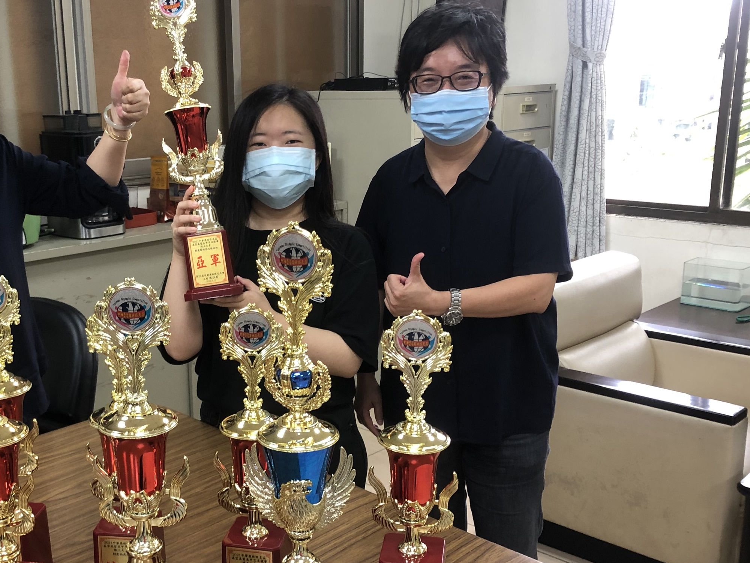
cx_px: 254
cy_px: 327
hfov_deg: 44.2
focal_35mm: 42
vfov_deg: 34.3
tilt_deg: -13.8
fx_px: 910
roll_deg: +2.0
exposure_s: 1/17
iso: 40
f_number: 1.8
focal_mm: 3.99
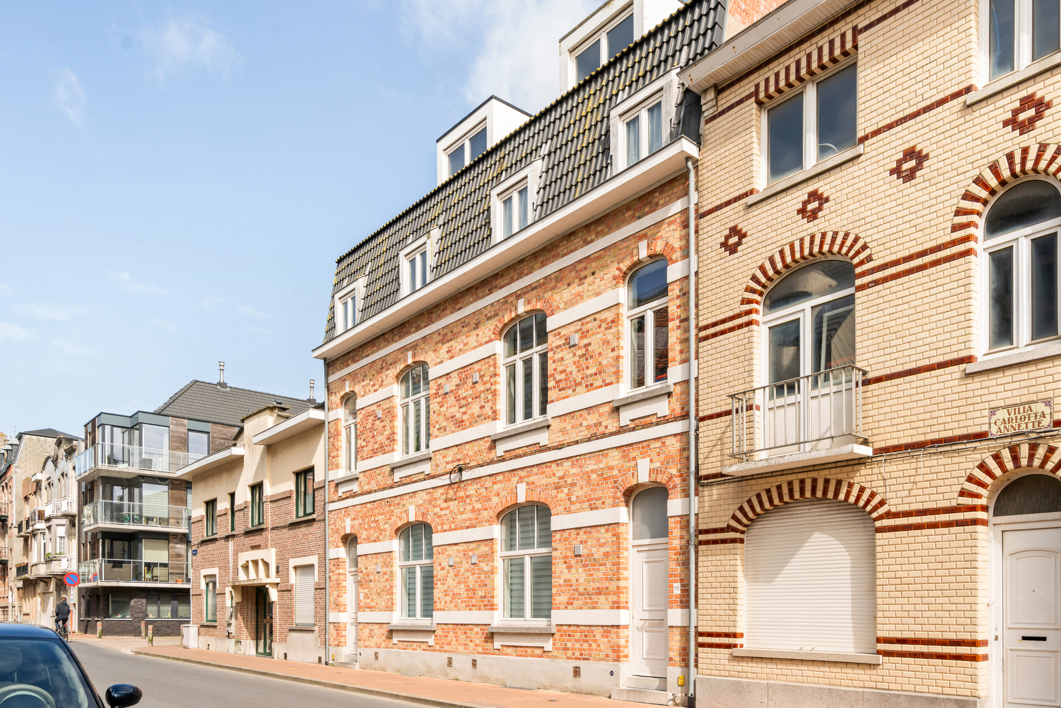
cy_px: 354
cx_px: 530
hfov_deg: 78.6
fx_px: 649
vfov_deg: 57.3
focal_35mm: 22
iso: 250
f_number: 10
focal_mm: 22
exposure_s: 1/100
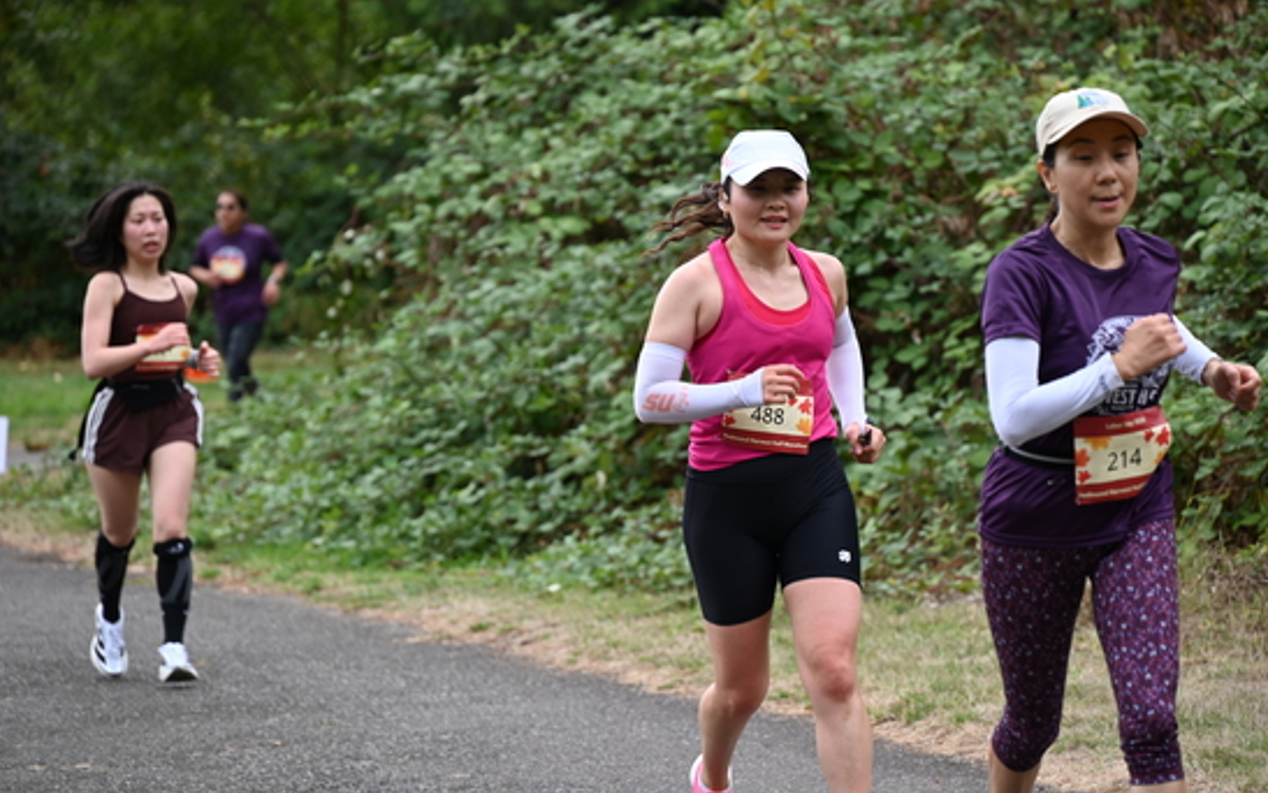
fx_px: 7085
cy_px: 391
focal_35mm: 205
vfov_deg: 6.4
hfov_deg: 10.2
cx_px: 635
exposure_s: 1/320
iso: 400
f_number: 6.3
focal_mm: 200
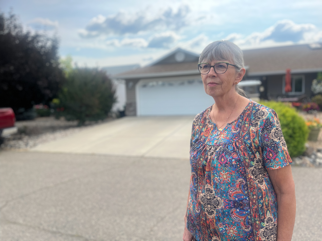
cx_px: 161
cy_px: 120
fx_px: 242
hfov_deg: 67.3
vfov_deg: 53.1
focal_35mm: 26
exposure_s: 1/2309
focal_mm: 5.1
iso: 50
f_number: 1.6
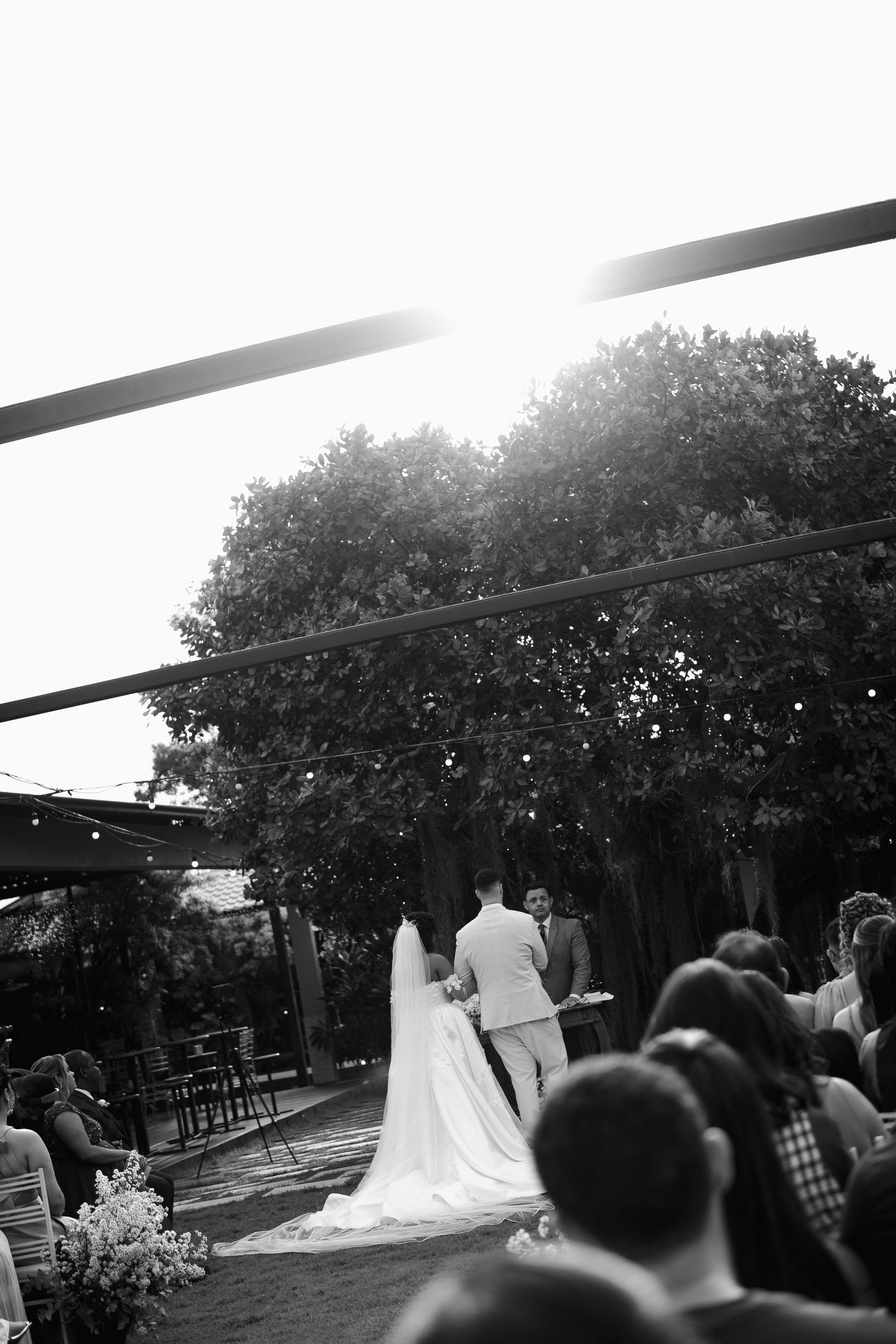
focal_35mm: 52
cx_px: 448
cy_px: 672
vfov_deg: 38.2
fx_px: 1941
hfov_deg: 26.0
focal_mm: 52
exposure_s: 1/250
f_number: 2.8
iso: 50
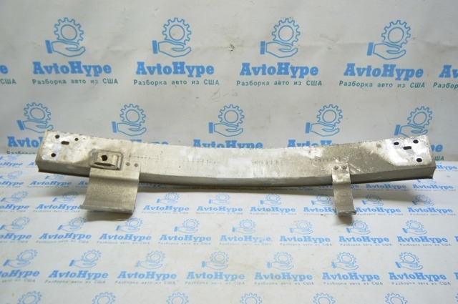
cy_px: 152
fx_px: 343
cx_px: 229
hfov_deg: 67.4
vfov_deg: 47.8
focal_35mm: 27
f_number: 3.5
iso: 400
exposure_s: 1/60
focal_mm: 18
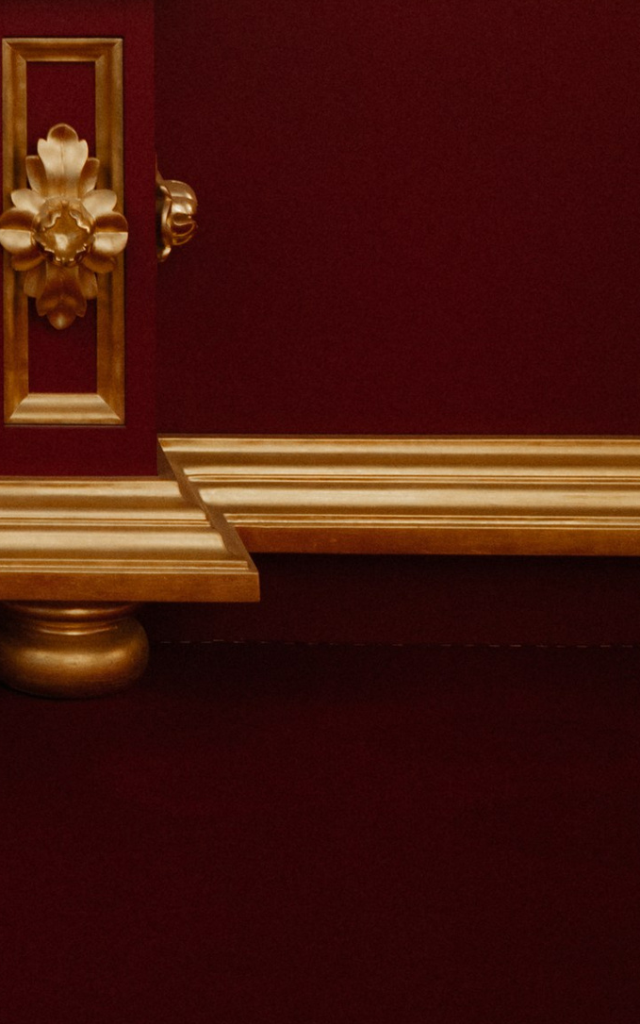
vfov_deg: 15.2
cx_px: -402
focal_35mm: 126
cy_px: -576
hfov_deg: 10.0
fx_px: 3515
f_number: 1.8
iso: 1000
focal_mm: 35
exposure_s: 1/320
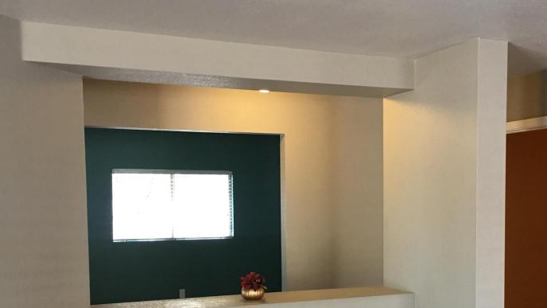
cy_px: 246
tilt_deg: -2.6
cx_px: 332
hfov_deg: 43.5
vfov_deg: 25.0
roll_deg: +0.4
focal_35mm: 47
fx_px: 682
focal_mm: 4.15
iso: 50
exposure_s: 1/15
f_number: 2.2
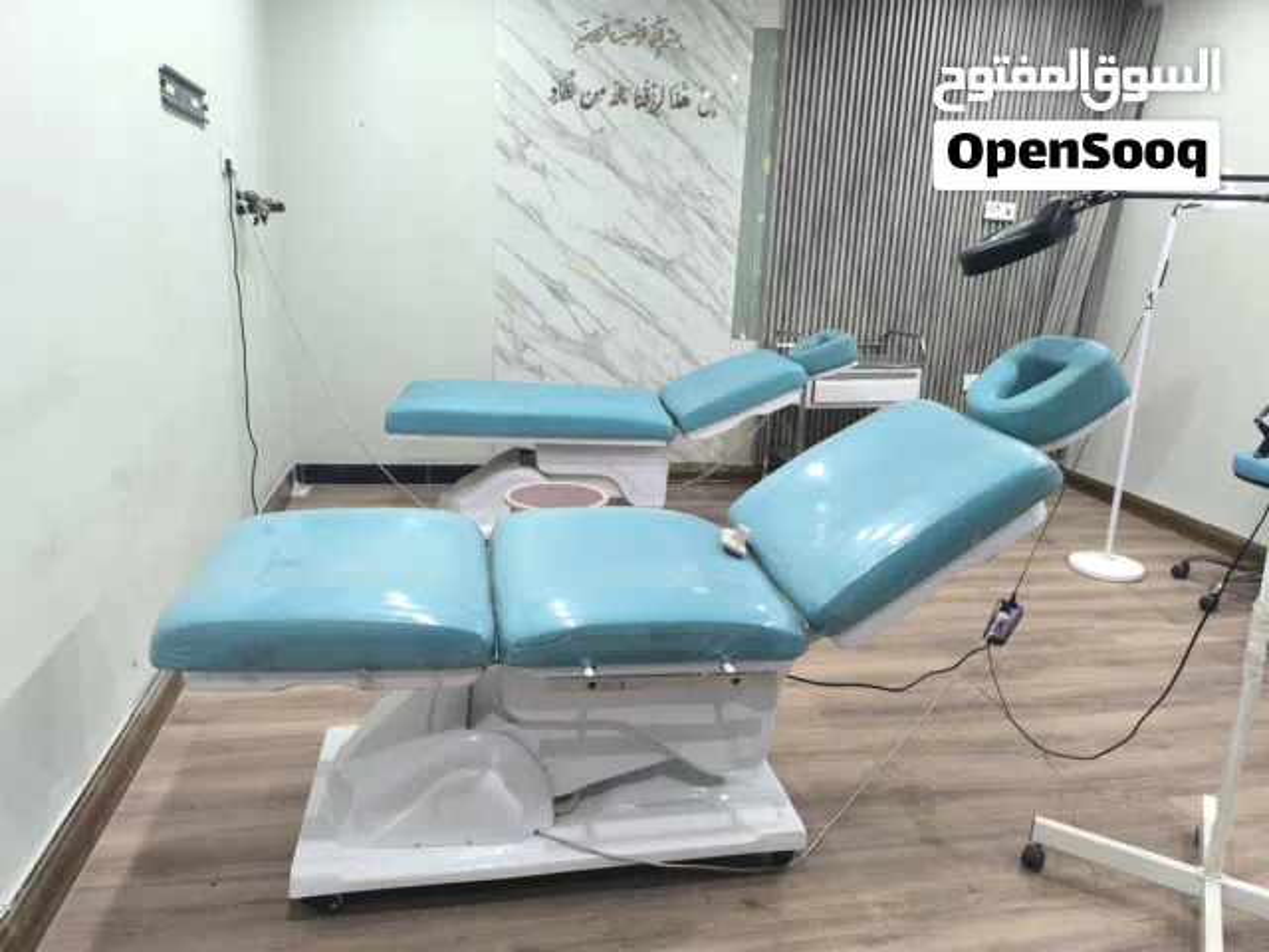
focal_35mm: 23
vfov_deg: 58.9
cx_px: 634
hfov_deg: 73.9
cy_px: 476
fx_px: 843
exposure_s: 1/50
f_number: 1.65
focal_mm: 6.14
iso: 800
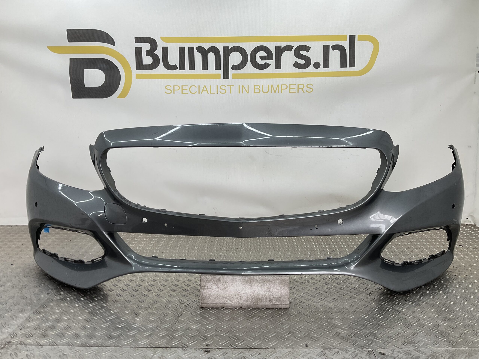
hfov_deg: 61.7
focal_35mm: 29
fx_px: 401
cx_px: 240
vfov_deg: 48.2
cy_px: 180
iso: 16
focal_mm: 3
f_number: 1.8
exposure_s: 1/136
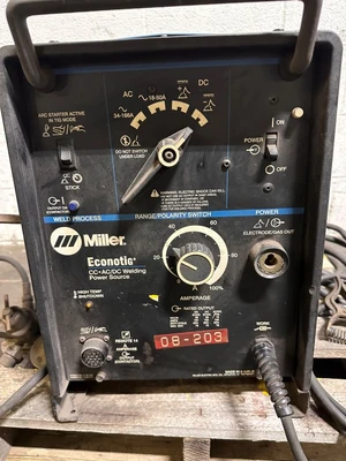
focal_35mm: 24
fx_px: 320
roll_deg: +2.4
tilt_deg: -21.6
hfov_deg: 56.8
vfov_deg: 71.6
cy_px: 230
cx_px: 173
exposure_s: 1/40
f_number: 1.78
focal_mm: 6.86
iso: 800
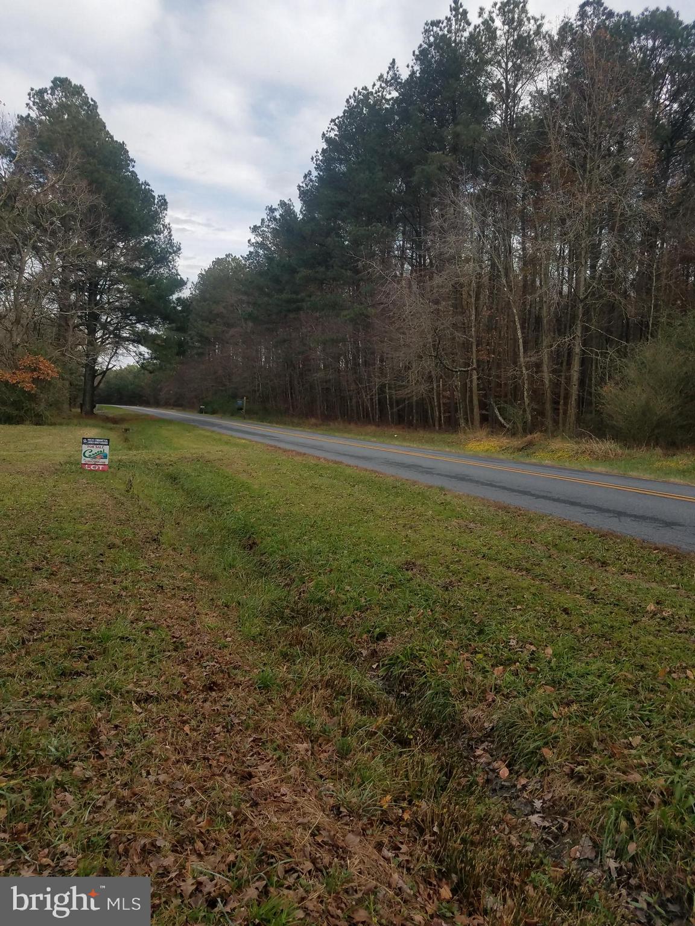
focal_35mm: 26
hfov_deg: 53.1
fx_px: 696
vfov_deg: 67.3
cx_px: 348
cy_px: 463
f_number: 1.7
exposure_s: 1/684
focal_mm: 4.2
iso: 40
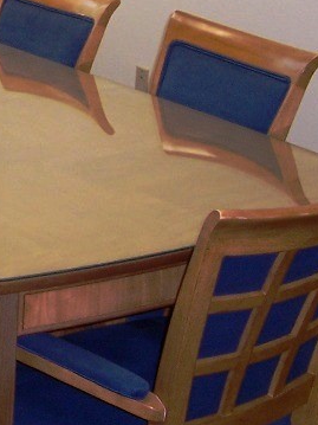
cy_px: -9
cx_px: -130
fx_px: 1189
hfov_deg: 14.4
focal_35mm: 97
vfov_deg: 19.6
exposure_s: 1/60
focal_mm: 5.6
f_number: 2.7
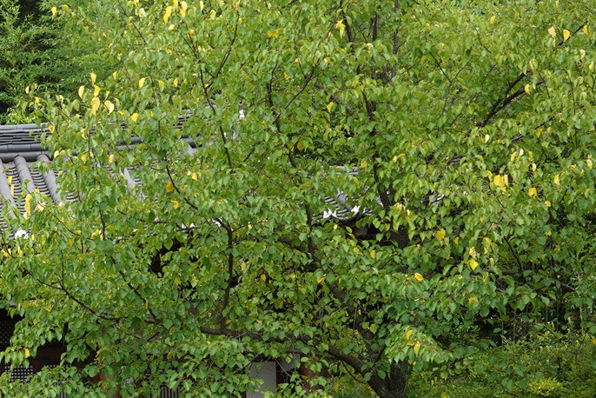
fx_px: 1689
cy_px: 414
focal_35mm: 102
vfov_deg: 13.2
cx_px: -126
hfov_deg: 18.9
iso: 100
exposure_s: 1/100
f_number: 4.5
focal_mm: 35
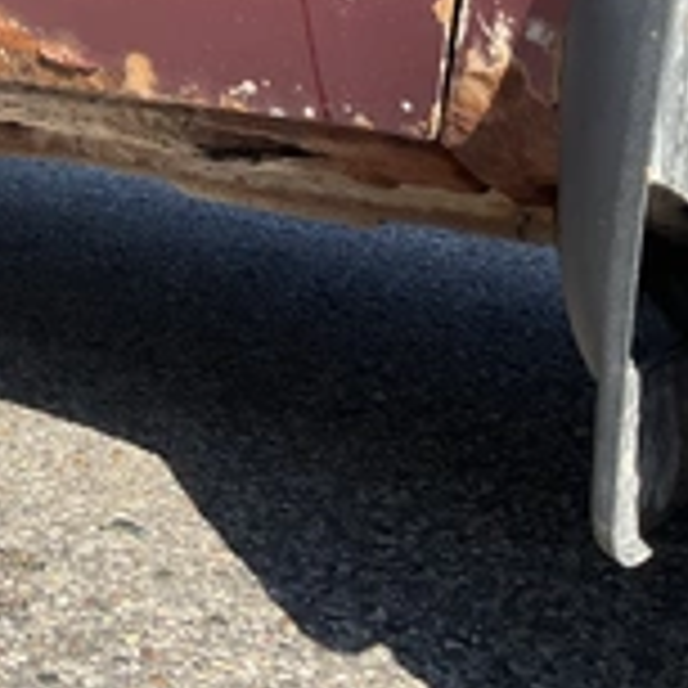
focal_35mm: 67
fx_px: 1507
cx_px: -121
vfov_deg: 25.1
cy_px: 103
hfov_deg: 23.6
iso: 25
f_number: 1.8
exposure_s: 1/978
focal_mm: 3
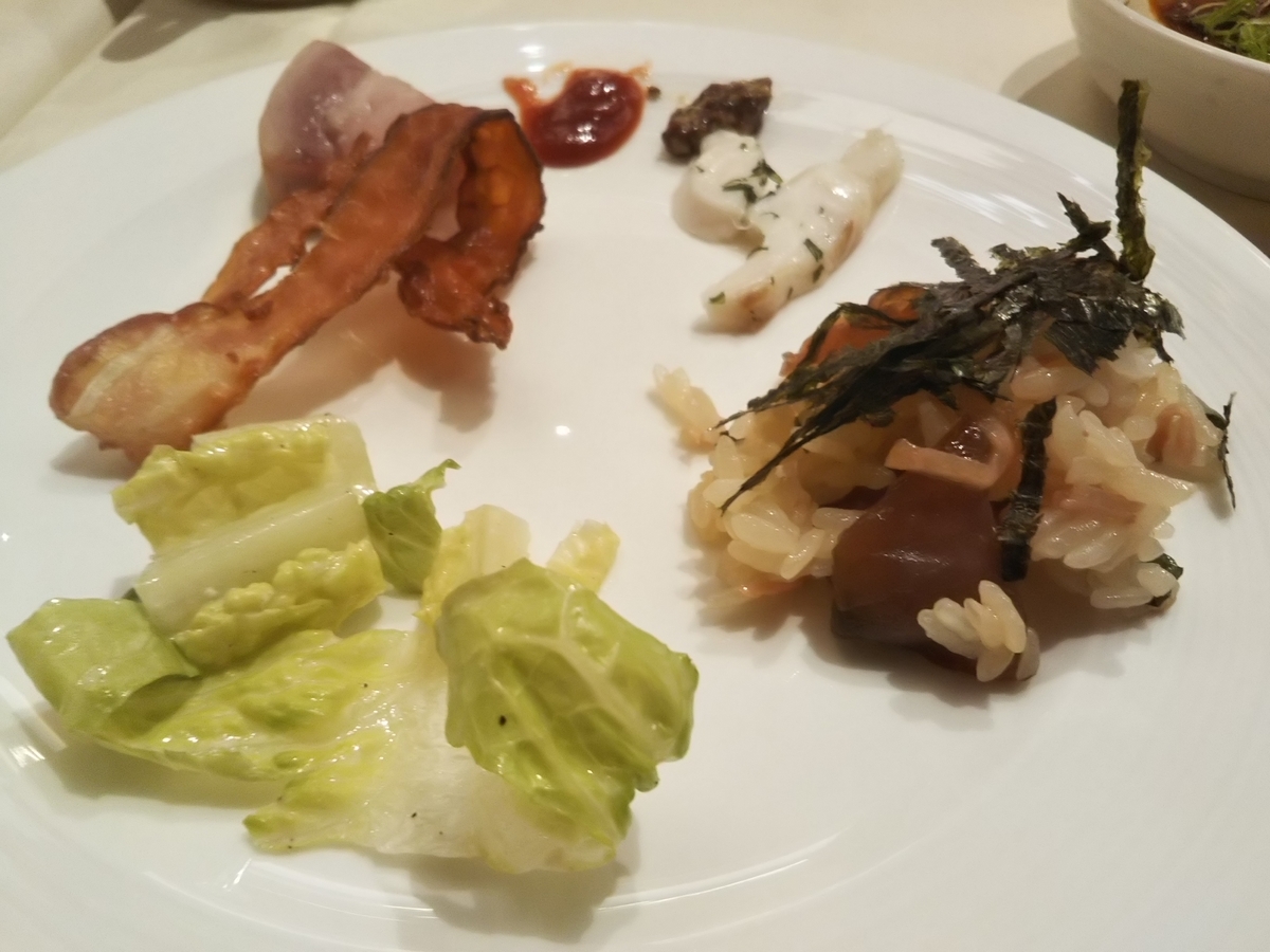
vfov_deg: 46.8
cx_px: 635
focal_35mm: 30
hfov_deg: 60.0
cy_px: 476
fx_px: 1101
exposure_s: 1/30
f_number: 2.2
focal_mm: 4
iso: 80
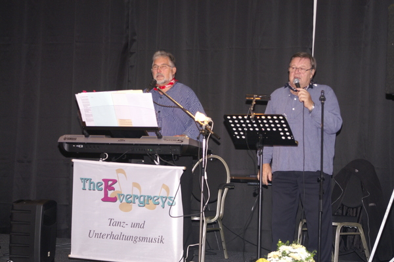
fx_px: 984
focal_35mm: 90
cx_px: 197
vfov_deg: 15.2
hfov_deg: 22.6
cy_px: 131
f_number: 4
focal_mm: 60
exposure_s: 1/60
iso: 400
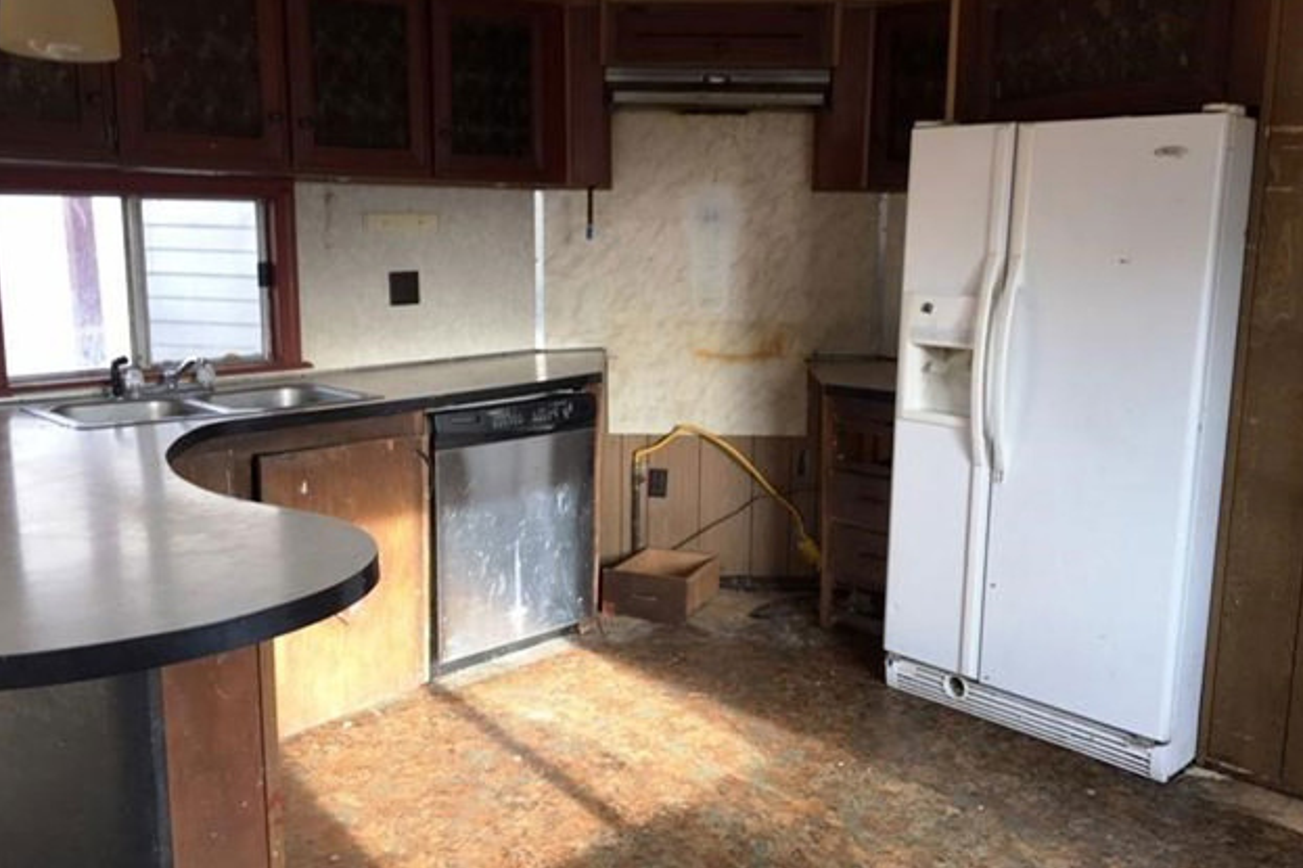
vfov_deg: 42.3
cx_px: 653
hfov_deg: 60.3
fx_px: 1122
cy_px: 416
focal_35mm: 31
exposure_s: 1/60
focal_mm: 4.15
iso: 32
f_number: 2.2
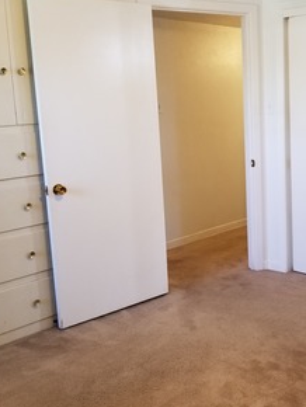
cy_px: 191
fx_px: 506
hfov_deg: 32.9
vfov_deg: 43.8
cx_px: 234
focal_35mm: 43
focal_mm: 4.25
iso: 200
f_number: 1.7
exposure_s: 1/40
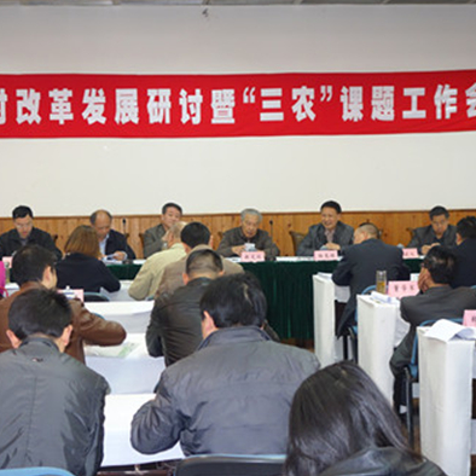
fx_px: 1027
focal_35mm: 66
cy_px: 237
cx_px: 191
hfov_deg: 26.1
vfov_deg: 26.1
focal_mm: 18.88
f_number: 3.2
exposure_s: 1/30
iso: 800
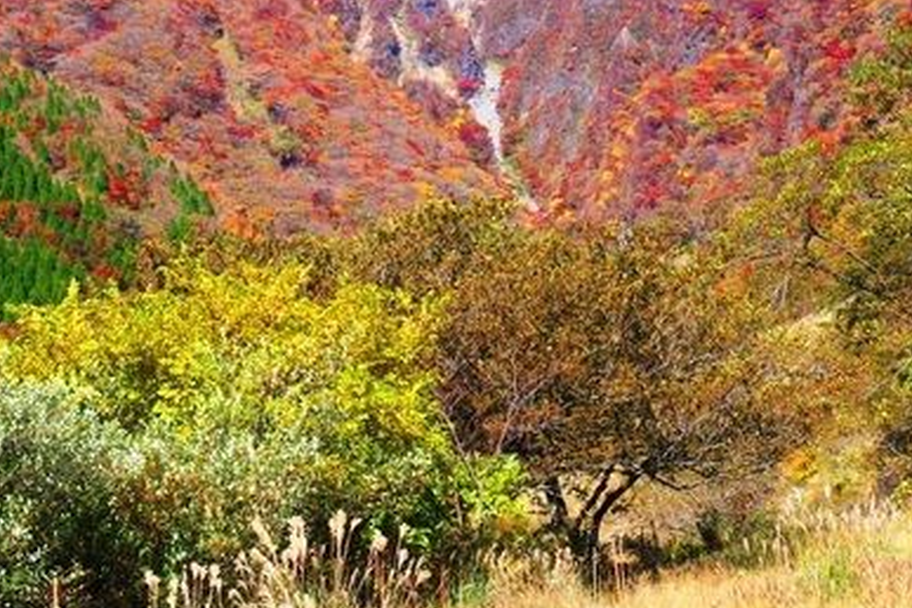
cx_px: 593
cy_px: -27
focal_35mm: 120
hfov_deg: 17.0
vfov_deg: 11.3
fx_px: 3040
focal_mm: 37.5
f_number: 11
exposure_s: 1/200
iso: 200
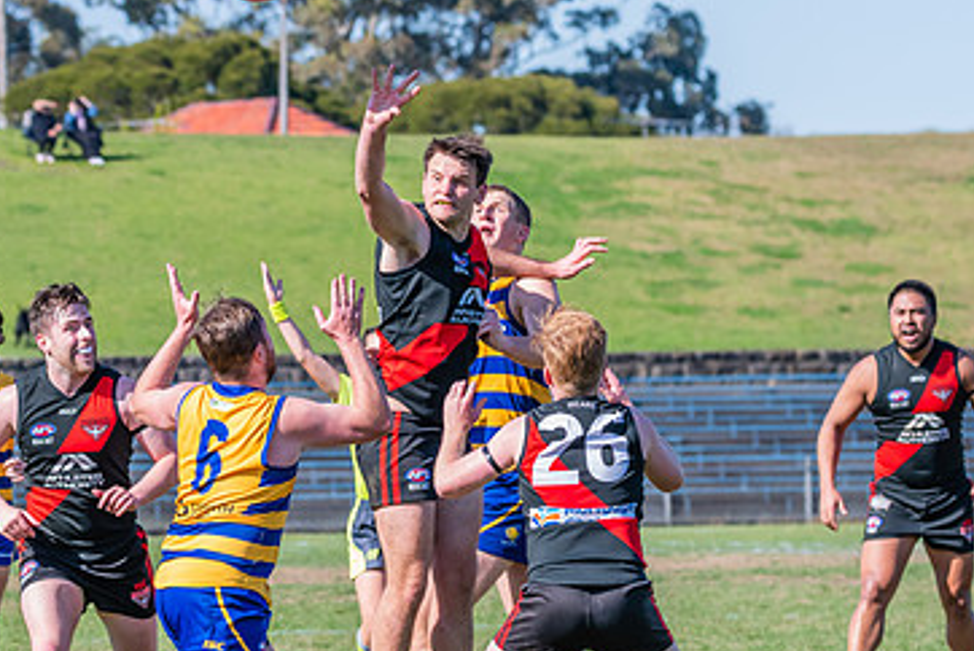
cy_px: 423
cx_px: 412
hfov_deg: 6.7
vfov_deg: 4.5
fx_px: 8258
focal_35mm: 305
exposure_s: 1/1600
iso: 800
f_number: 8
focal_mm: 170
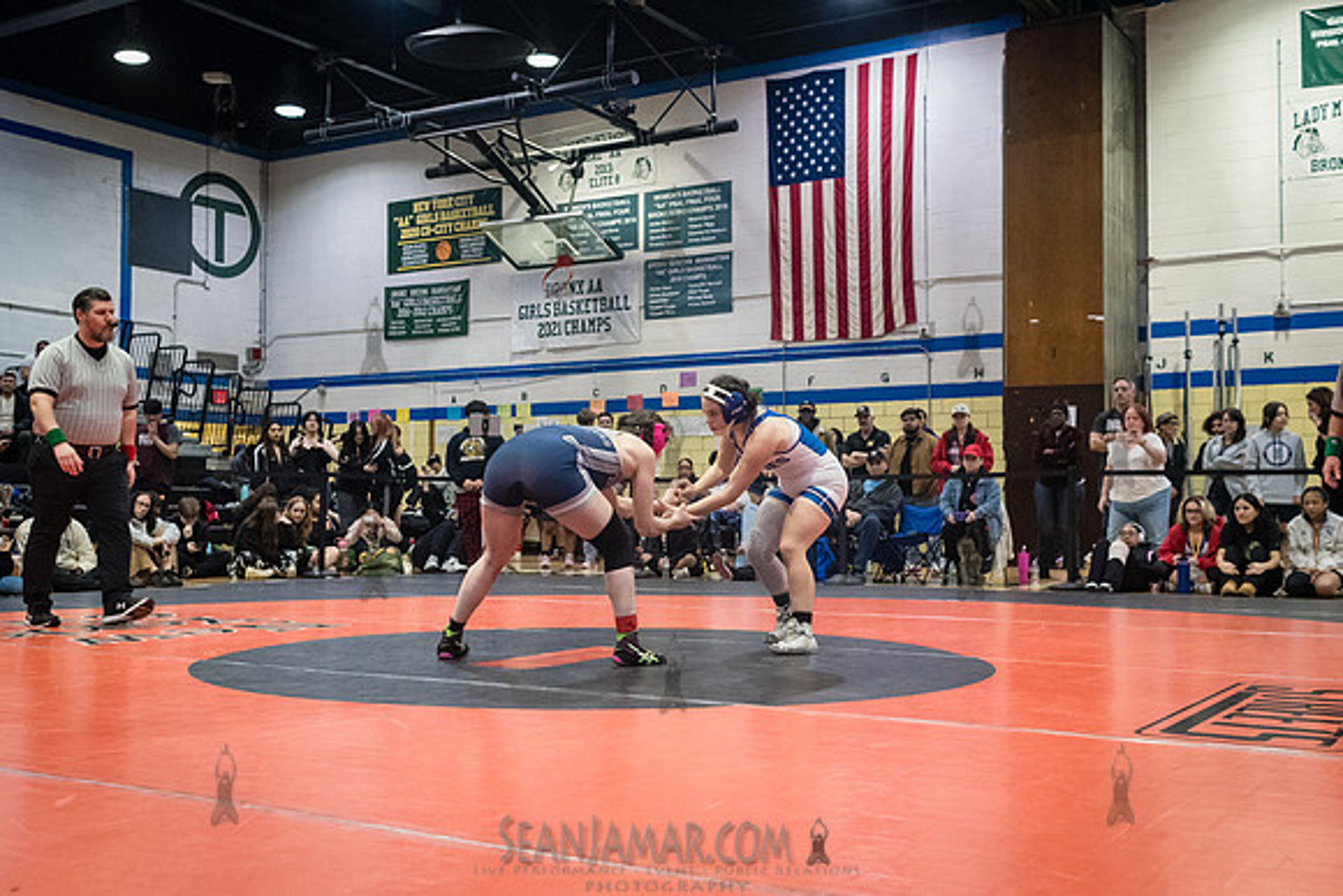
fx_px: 1425
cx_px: 672
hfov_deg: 50.5
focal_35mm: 38
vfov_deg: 34.9
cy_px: 448
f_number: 4
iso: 8000
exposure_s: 1/400
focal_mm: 35
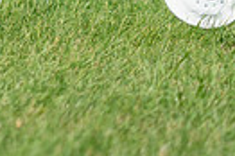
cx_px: -278
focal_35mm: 885
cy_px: -114
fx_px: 5770
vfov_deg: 1.5
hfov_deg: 2.3
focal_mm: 200
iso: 1000
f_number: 5.6
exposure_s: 1/4000
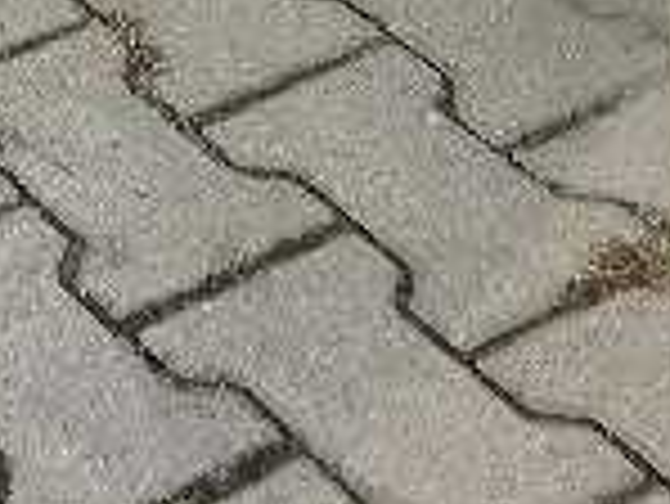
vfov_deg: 8.1
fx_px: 2983
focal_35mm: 154
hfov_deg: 11.7
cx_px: -616
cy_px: -1062
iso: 1000
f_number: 1.8
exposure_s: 1/100
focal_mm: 5.4
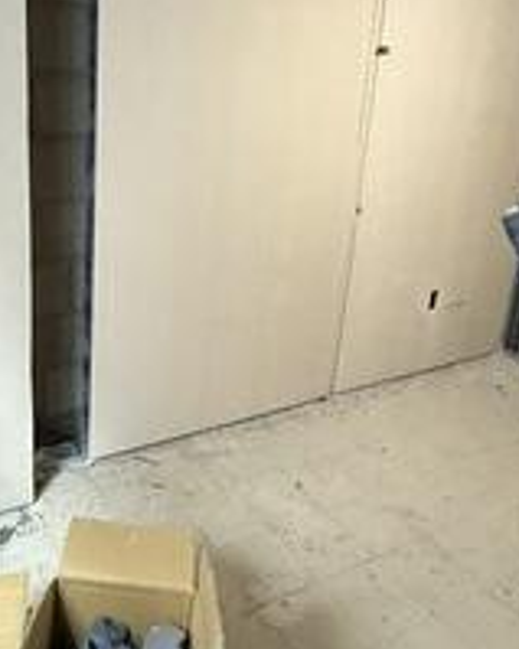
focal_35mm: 33
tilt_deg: -13.8
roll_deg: -1.7
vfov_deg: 53.5
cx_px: 134
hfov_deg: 43.2
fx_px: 634
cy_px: 235
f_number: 2.2
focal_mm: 2.22
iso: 800
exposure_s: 1/60
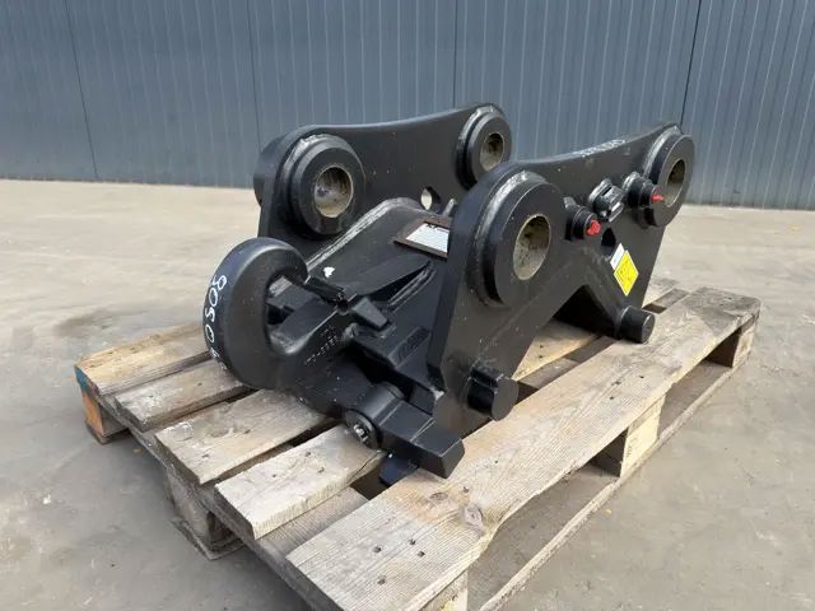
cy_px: 306
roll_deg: -0.3
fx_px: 565
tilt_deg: -20.1
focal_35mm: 24
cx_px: 408
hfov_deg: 71.6
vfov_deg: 56.8
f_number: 1.78
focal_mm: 6.76
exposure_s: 1/894
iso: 64
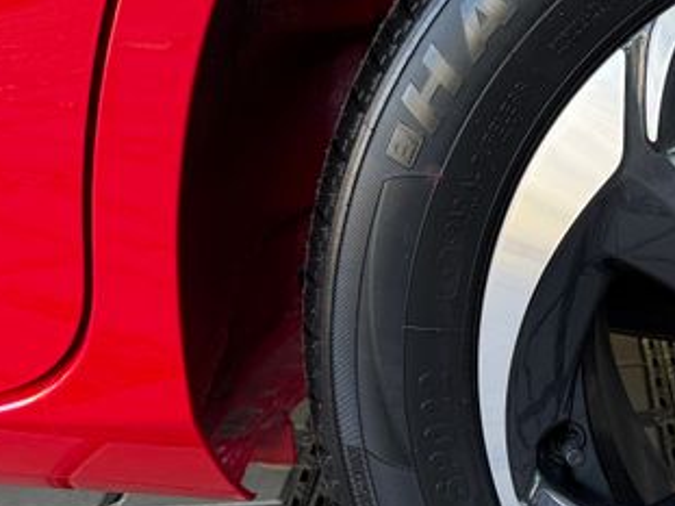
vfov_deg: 18.6
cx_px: 888
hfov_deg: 22.1
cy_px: 276
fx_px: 1540
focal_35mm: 79
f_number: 1.78
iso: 125
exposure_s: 1/121
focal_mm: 6.76
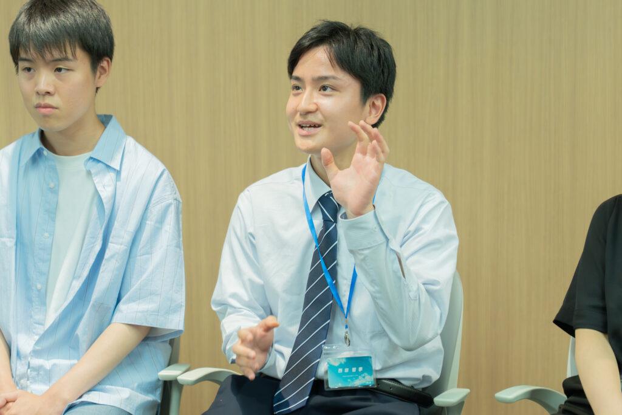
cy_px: 208
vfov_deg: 13.0
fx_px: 1814
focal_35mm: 105
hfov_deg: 19.5
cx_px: 311
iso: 1600
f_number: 2.8
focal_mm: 70
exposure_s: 1/250
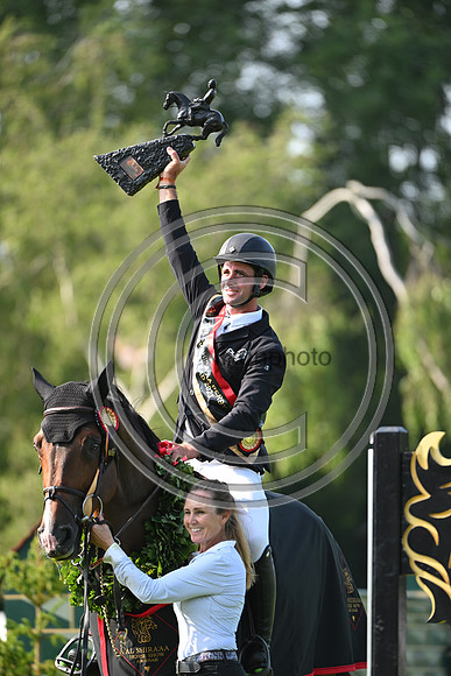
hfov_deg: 3.9
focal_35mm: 350
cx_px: 226
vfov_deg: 5.9
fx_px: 6573
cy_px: 338
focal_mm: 350
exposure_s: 1/1250
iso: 720
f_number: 4.5
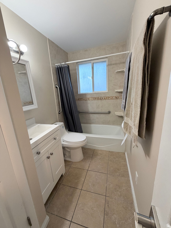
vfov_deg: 102.1
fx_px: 92
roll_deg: +3.4
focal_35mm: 14
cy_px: 114
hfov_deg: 85.7
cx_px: 86
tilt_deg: -13.9
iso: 200
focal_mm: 2.22
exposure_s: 1/60
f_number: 2.2
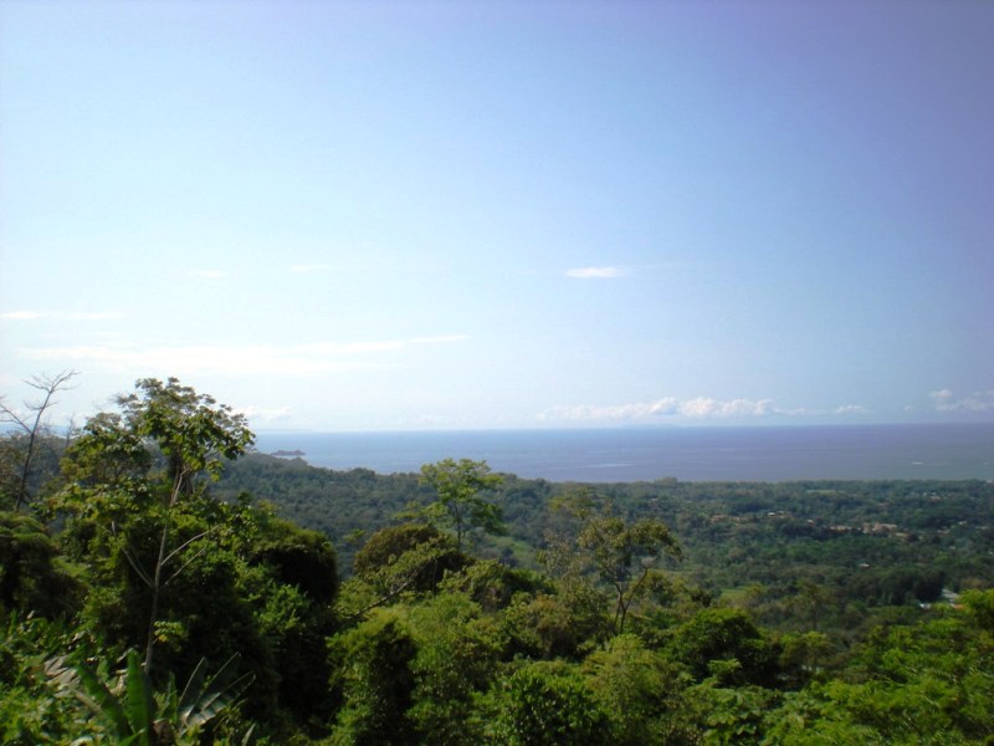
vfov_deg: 37.7
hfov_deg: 49.0
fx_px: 1091
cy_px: 373
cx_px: 497
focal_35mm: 38
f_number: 4.6
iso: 64
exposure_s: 1/620
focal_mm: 6.3
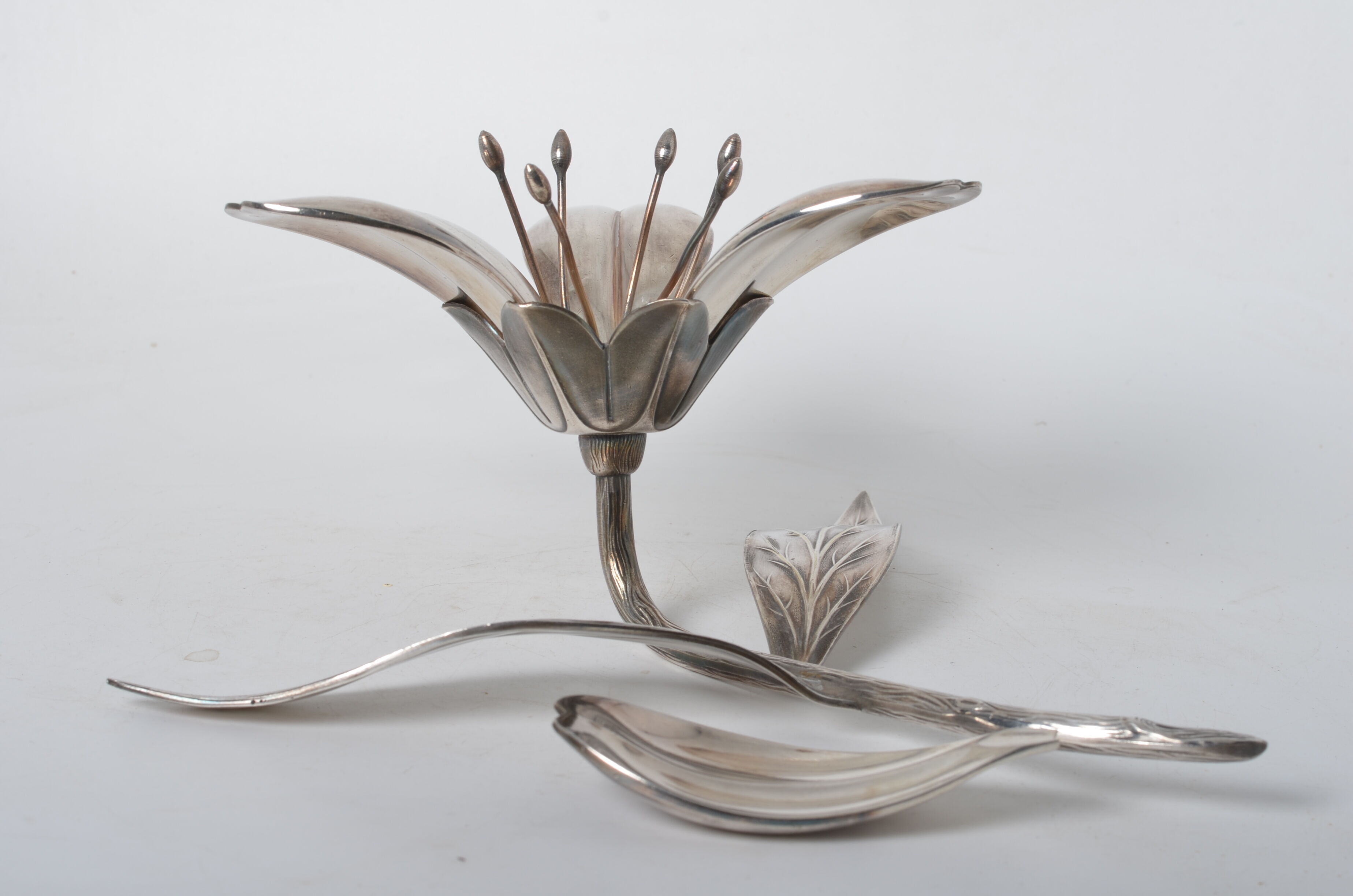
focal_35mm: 75
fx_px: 2813
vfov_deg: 18.1
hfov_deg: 27.0
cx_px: 676
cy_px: 448
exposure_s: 1/160
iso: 100
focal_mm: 50
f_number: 10
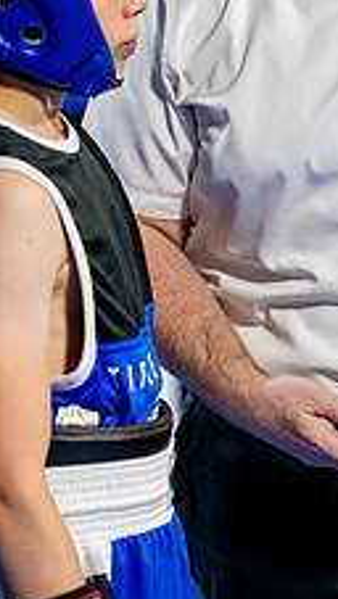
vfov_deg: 9.9
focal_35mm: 217
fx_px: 3451
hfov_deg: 5.5
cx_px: 531
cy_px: 149
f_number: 2
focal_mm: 81
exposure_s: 1/800
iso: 3200
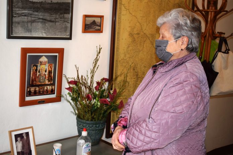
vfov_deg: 28.9
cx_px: 116
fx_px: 301
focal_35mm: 46
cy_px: 78
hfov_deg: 42.3
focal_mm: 31
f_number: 4.2
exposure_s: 1/60
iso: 800
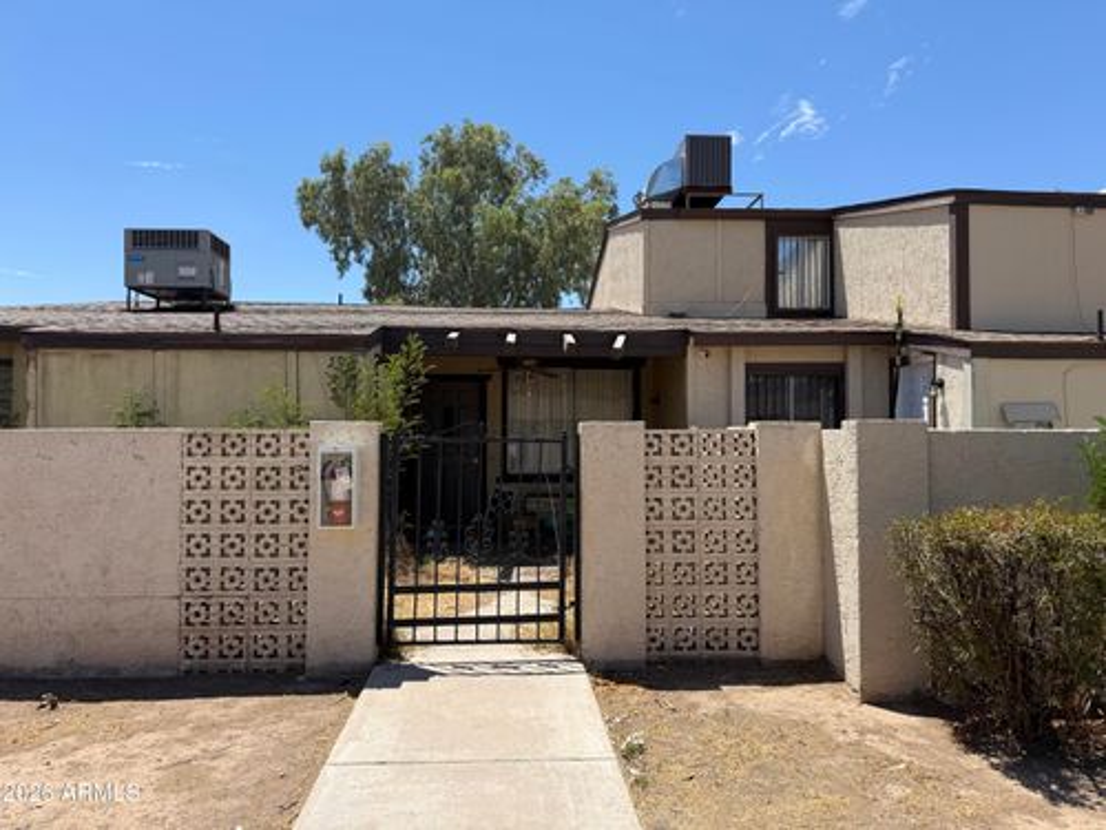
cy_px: 415
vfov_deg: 56.8
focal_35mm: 24
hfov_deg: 71.6
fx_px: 767
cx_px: 553
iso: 80
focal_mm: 6.76
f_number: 1.78
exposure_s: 1/3759
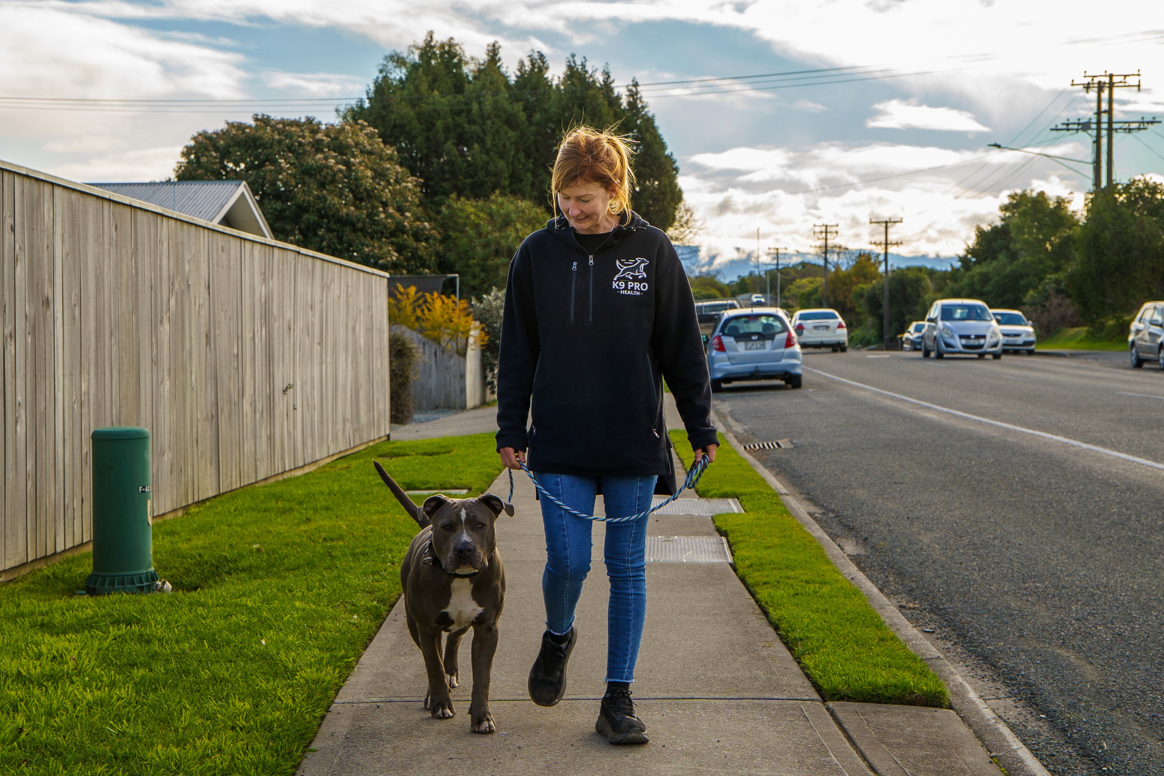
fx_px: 2038
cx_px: 549
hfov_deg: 31.9
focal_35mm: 63
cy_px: 331
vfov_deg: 21.5
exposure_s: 1/500
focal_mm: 37
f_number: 4.5
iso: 200
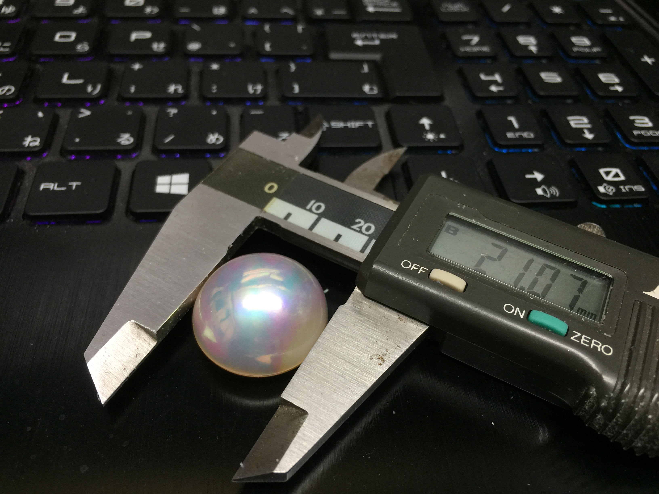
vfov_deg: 48.2
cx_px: 330
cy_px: 247
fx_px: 552
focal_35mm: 29
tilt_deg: -49.2
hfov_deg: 61.7
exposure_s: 1/40
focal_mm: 4.15
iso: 40
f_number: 2.2
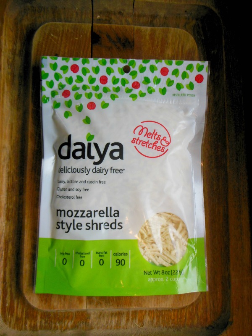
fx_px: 281
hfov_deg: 48.2
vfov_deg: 61.7
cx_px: 126
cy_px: 168
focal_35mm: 29
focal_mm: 5.2
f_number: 3.3
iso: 320
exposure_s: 1/250
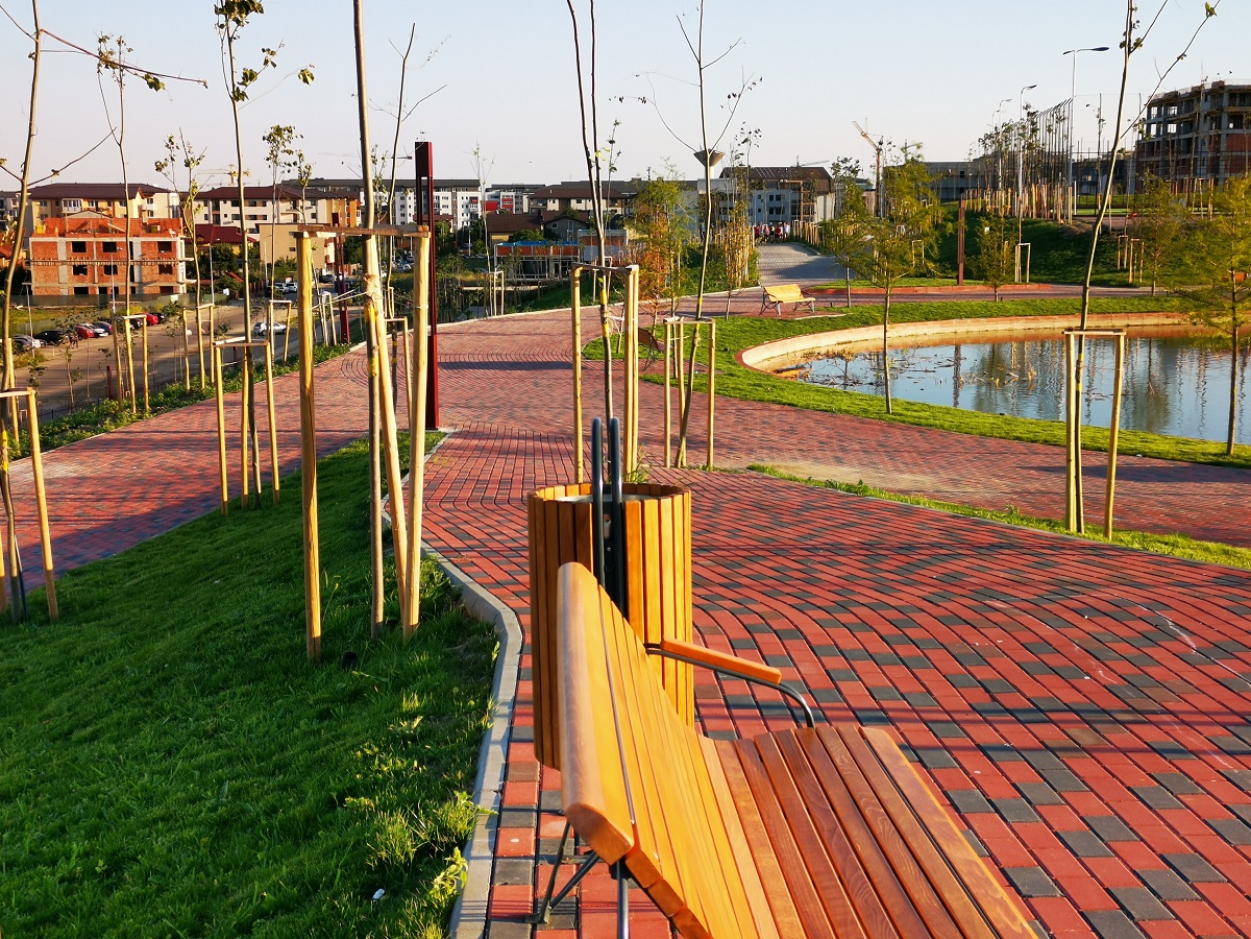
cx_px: 626
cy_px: 470
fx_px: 1590
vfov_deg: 32.9
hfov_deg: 42.9
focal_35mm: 44
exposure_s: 1/734
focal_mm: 5.58
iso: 50
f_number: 1.8
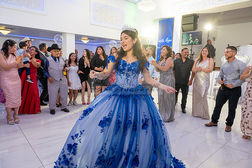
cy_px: 84
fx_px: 168
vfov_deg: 53.2
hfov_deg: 73.7
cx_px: 126
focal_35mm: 24
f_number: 4.5
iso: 800
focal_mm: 24
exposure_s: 1/160
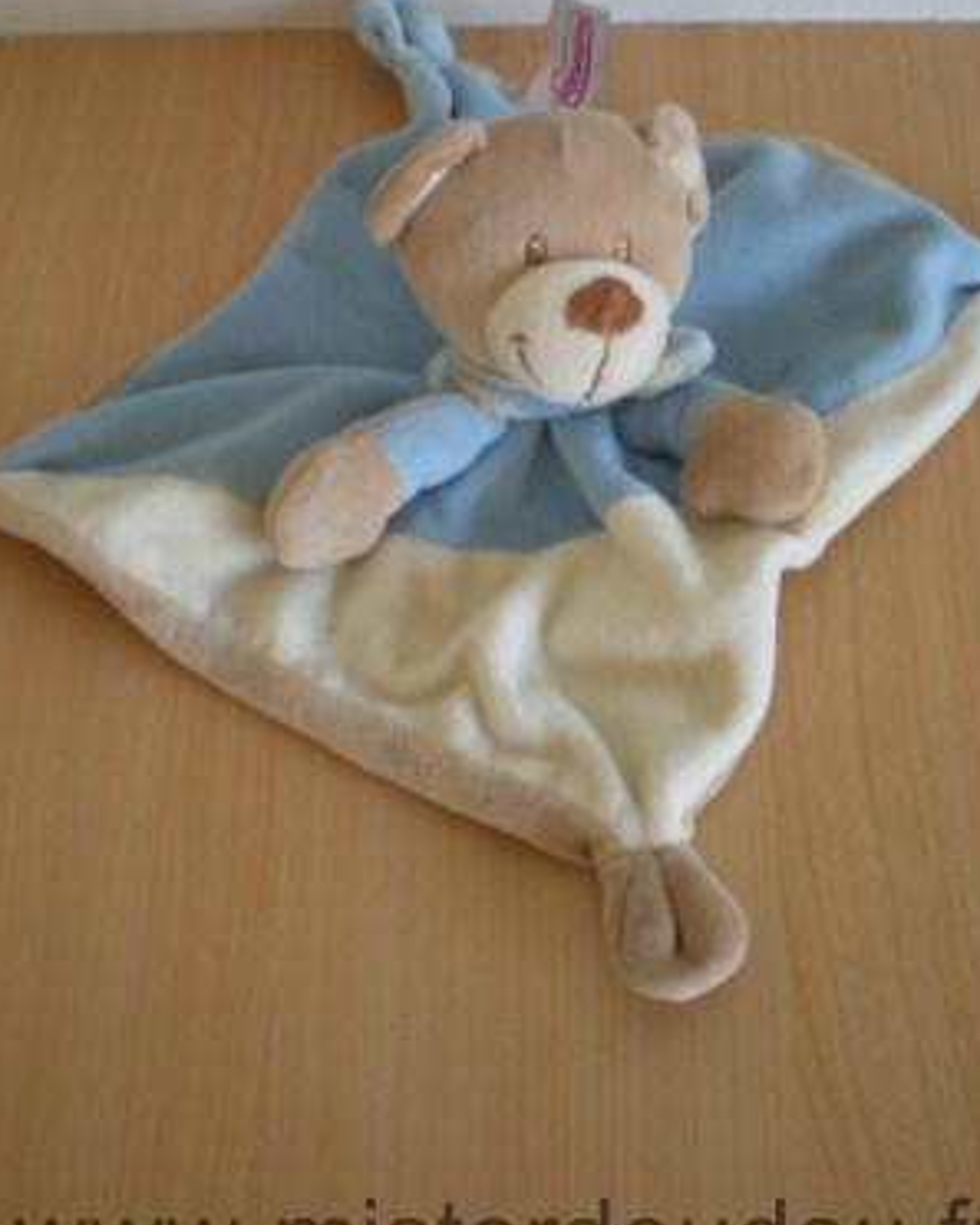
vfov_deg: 35.8
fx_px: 1884
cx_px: 505
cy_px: 446
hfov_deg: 29.1
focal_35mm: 52
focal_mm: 6.3
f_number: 3.1
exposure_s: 1/14.7
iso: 64
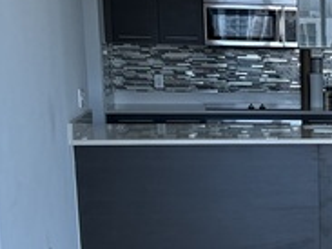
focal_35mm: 95
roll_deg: -0.1
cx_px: 431
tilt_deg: -11.4
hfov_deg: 19.1
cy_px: 224
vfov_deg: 15.4
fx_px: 911
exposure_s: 1/120
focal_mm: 5.7
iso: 100
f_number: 1.5
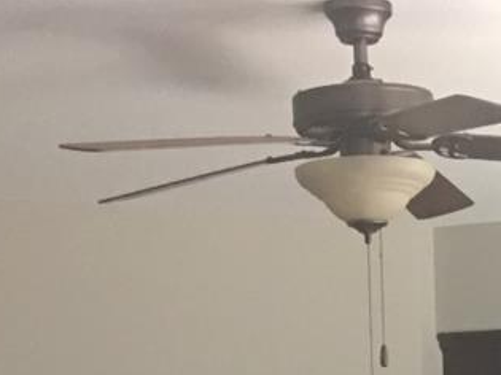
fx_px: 1997
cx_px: 485
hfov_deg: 14.1
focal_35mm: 138
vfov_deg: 9.6
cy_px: 866
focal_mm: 4.15
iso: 100
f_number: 2.2
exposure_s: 1/15
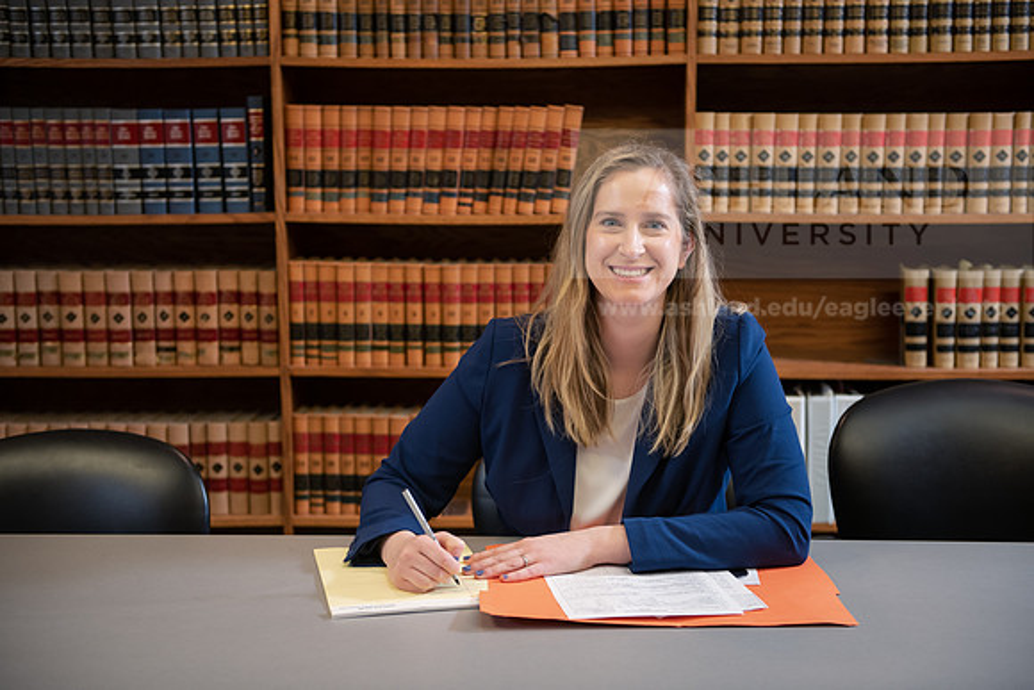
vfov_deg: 27.0
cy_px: 345
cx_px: 517
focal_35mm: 50
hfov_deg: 39.6
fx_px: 1436
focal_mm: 50
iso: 800
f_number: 3.2
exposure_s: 1/125
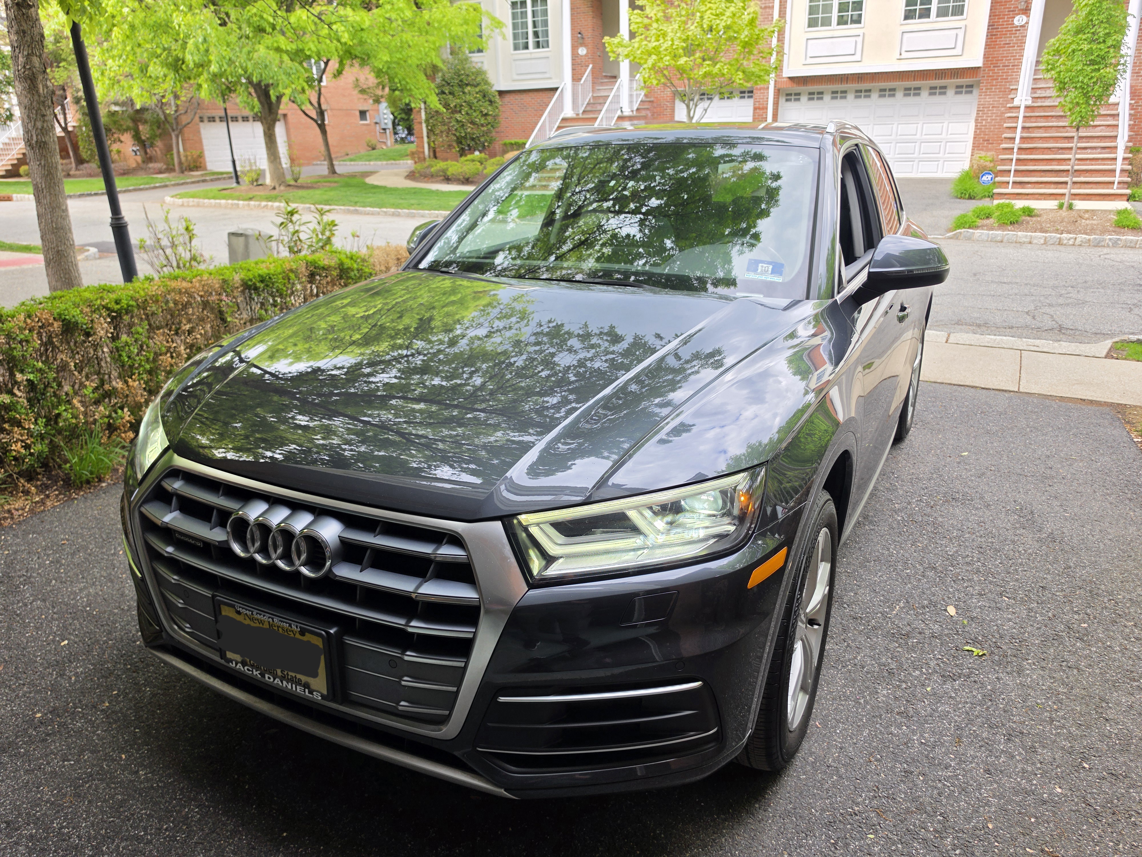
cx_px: 571
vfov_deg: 58.9
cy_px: 428
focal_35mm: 23
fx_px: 759
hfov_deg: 73.9
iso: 12
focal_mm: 6.5
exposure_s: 1/95.2
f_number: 1.4
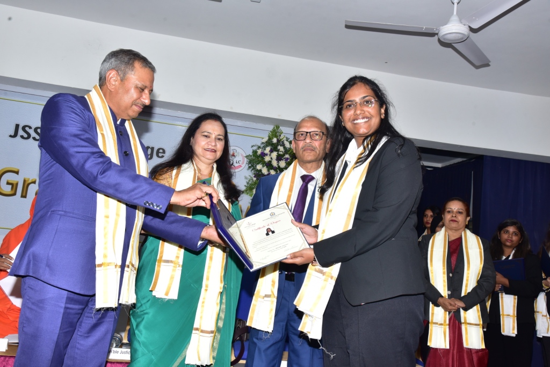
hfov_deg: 50.7
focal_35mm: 38
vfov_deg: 35.1
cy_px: 184
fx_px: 581
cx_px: 275
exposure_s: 1/160
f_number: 8
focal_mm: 38
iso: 800
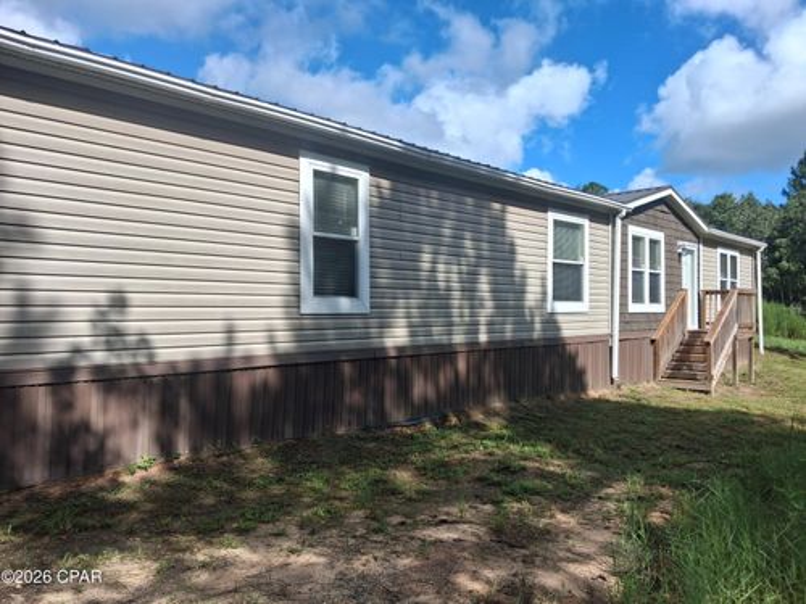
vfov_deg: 51.4
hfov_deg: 65.3
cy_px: 302
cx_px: 403
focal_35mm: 27
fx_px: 629
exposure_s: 1/558
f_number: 1.8
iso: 25
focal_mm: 4
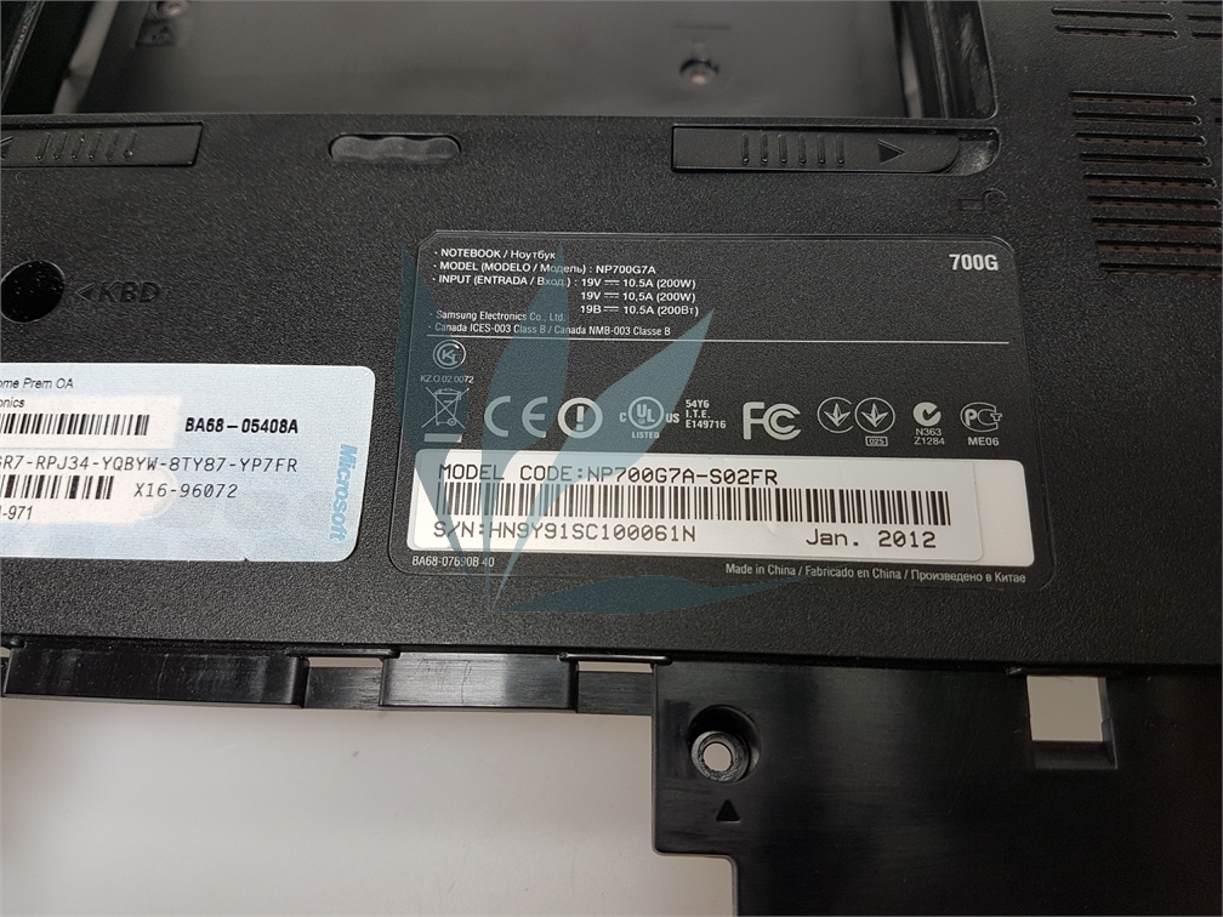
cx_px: 612
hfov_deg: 67.3
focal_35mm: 26
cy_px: 458
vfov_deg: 53.1
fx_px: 919
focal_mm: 4.2
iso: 40
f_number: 1.7
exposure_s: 1/50
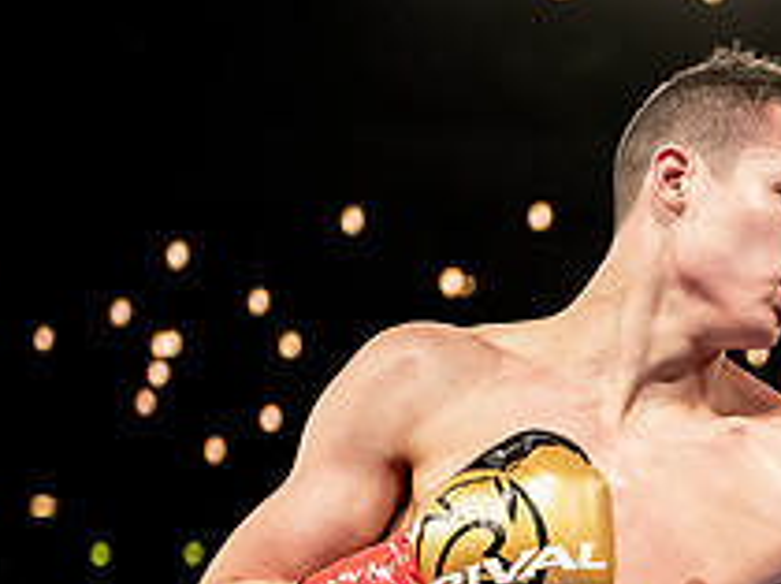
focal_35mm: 165
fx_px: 3718
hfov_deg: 11.7
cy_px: 683
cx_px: 956
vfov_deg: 8.9
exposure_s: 1/1000
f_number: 2.8
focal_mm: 62
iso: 2500
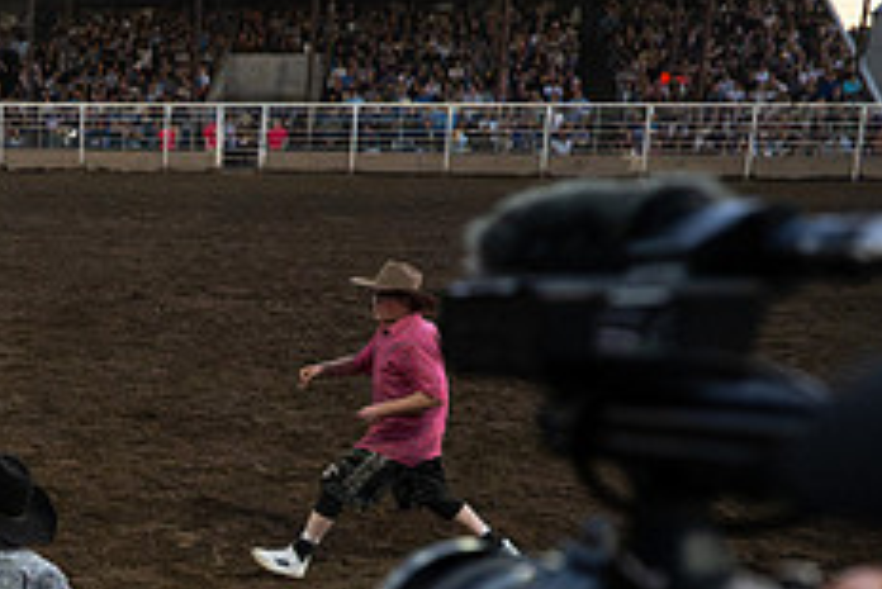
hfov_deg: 28.1
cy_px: 485
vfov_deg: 21.0
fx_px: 1569
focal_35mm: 64
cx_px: -125
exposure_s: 1/2500
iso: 6400
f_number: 3.2
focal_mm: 24
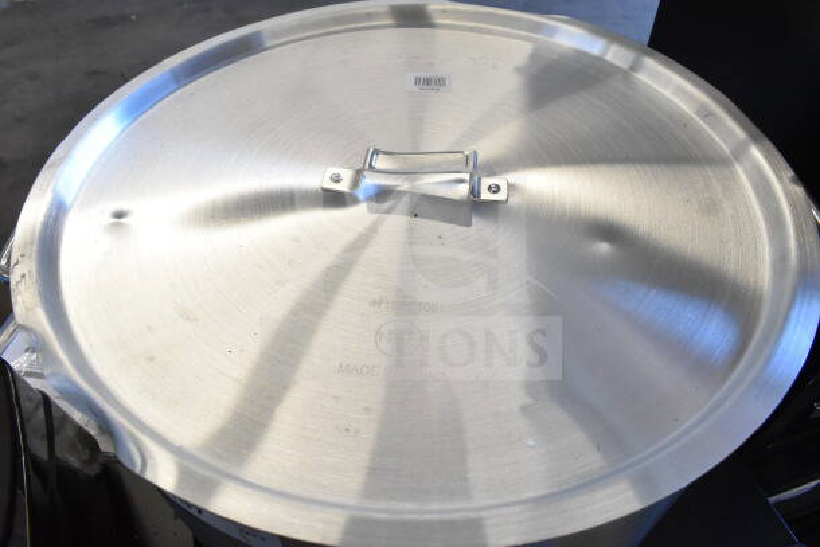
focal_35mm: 27
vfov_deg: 48.0
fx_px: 615
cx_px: 410
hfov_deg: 67.4
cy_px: 274
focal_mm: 18
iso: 1600
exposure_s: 1/250
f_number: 8
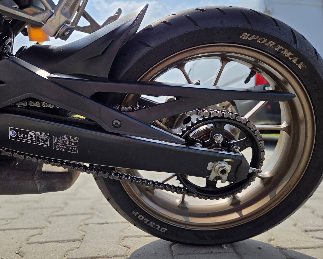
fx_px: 229
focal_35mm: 24
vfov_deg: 58.8
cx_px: 151
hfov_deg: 70.2
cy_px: 129
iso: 80
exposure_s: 1/5699
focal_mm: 5.4
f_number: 1.8
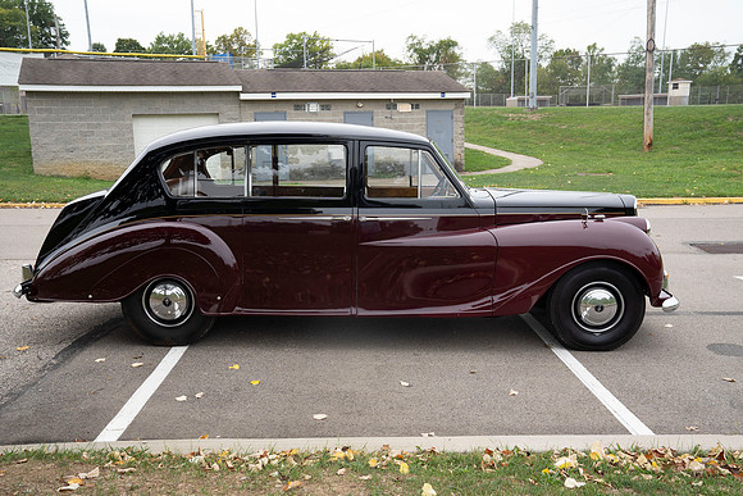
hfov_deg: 54.4
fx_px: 722
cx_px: 372
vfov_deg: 37.9
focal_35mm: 35
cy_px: 248
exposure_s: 1/100
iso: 200
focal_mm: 35
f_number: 8
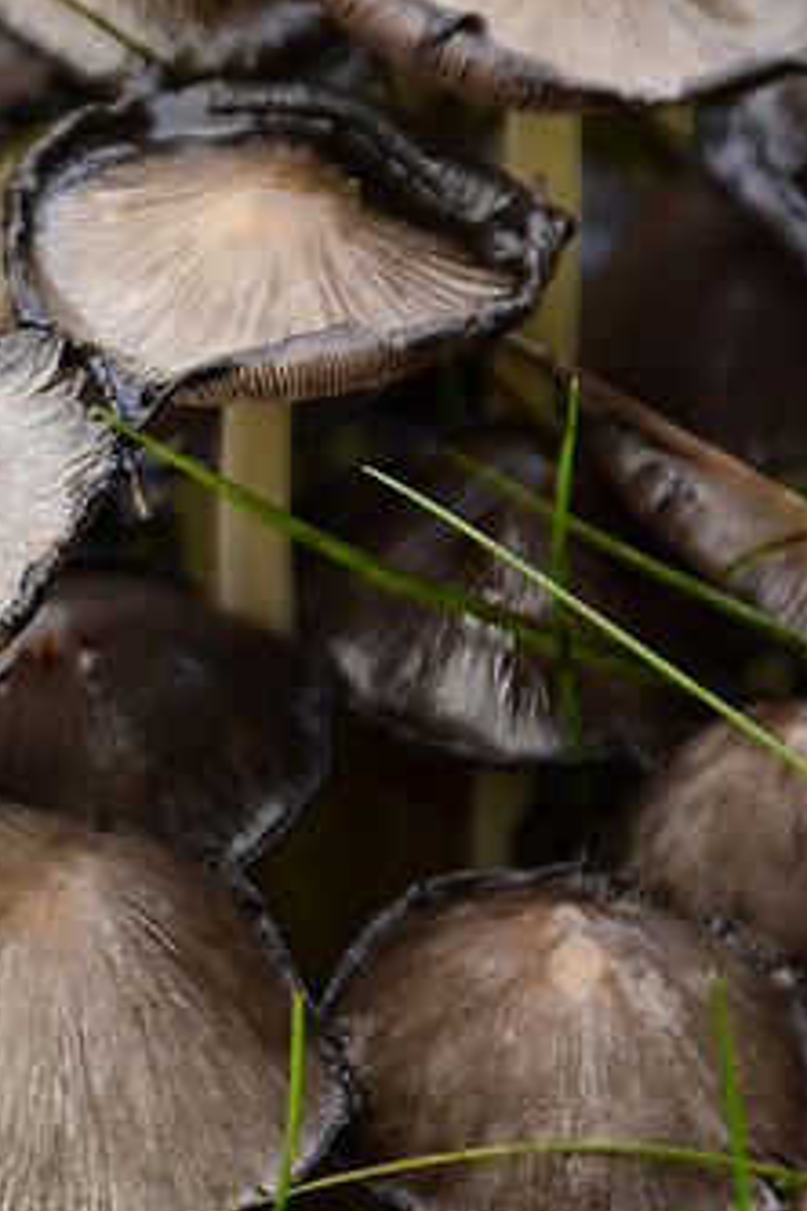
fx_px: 21081
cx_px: -225
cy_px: 635
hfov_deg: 2.2
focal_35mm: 627
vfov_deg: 3.3
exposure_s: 1/160
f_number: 9
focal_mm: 240
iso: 800
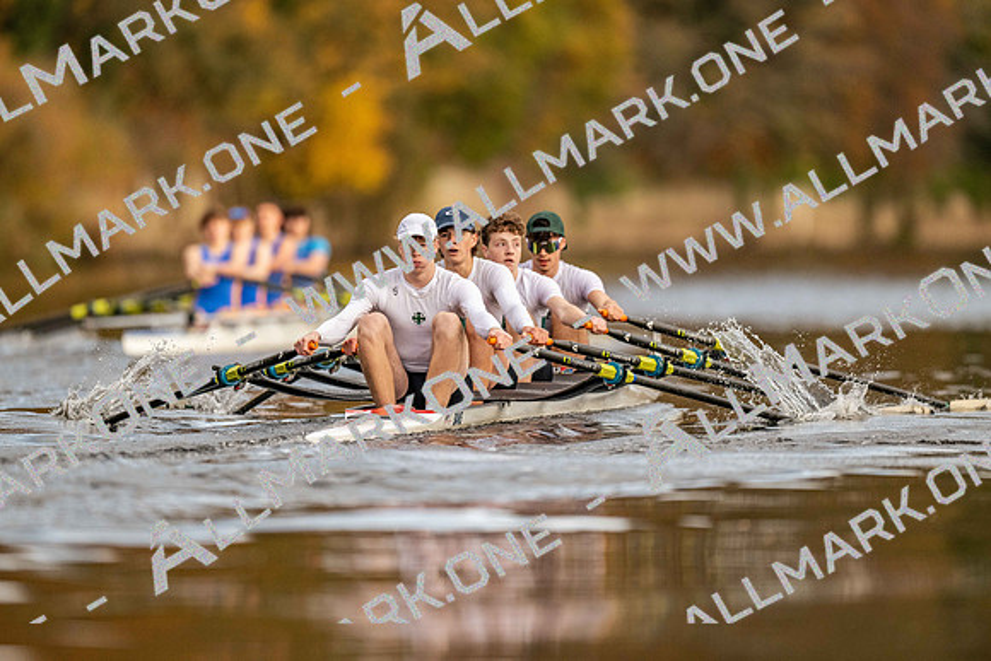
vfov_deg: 2.3
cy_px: 330
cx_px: 496
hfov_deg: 3.4
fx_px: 16520
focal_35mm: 600
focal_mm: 600
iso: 2200
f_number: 4
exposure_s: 1/2500
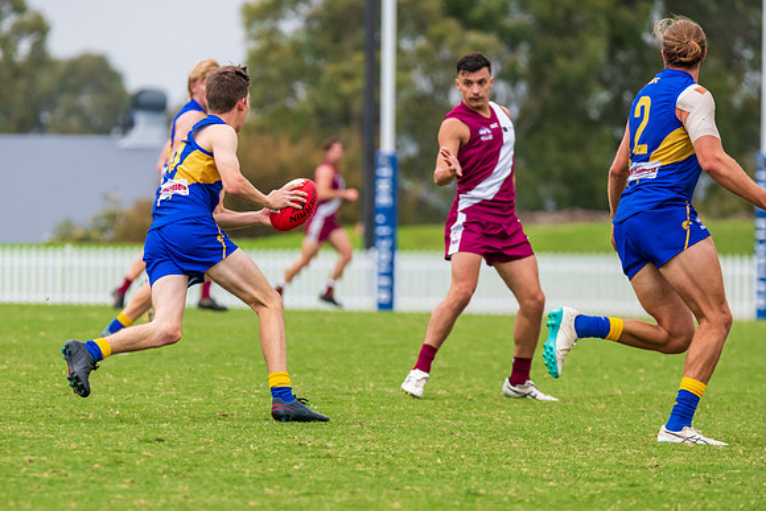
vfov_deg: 3.2
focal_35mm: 433
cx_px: 306
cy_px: 292
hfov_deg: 4.8
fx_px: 9208
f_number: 8
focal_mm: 360
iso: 1000
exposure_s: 1/1250
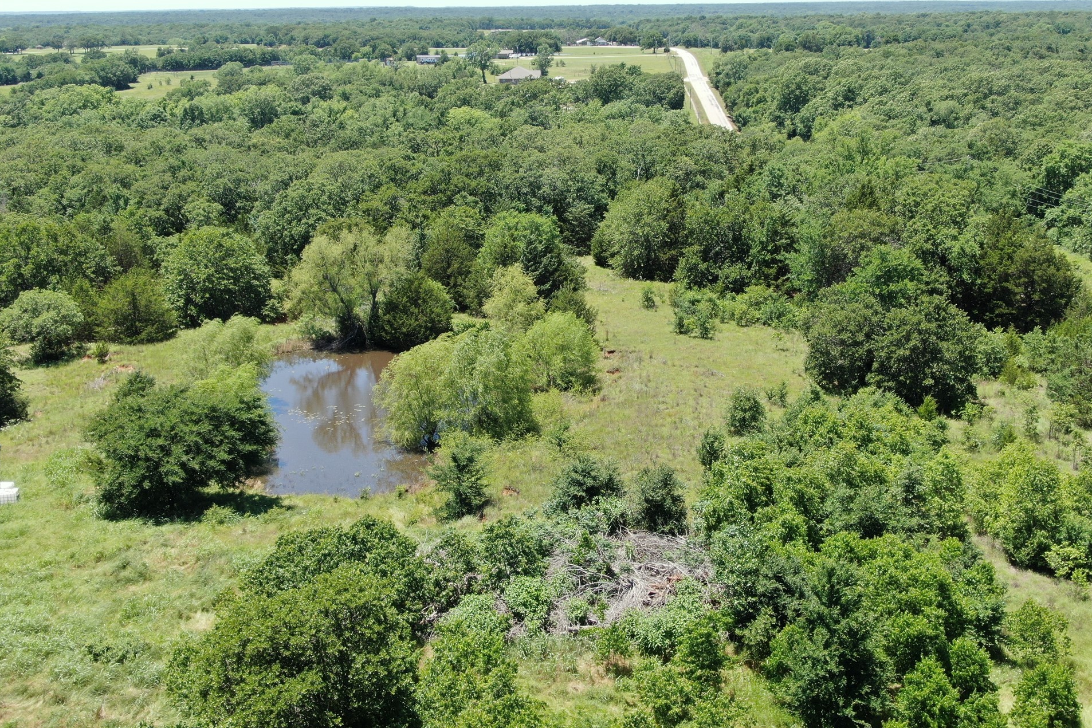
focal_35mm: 44
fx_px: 1335
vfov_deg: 30.5
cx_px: 545
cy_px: 359
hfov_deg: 44.5
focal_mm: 7.23
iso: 100
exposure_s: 1/320
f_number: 3.5
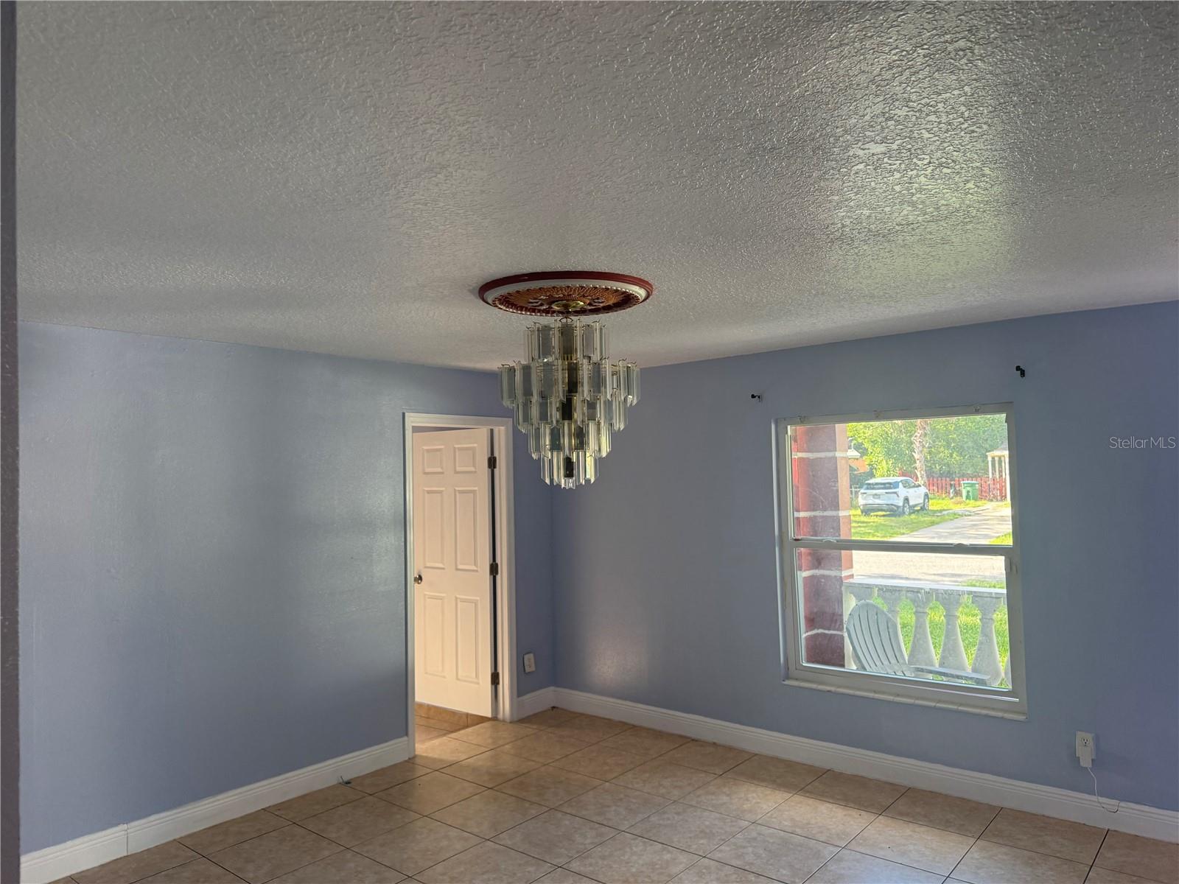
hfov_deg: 71.6
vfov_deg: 56.8
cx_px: 590
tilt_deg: +2.4
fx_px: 817
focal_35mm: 24
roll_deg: +0.3
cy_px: 442
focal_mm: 6.76
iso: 160
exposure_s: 1/121
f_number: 1.78
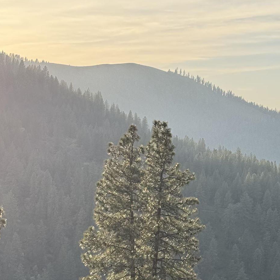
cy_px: 298
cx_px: 217
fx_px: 970
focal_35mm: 106
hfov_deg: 16.3
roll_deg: -2.0
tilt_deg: -6.9
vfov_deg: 16.0
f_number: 1.78
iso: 80
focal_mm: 6.76
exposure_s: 1/1883
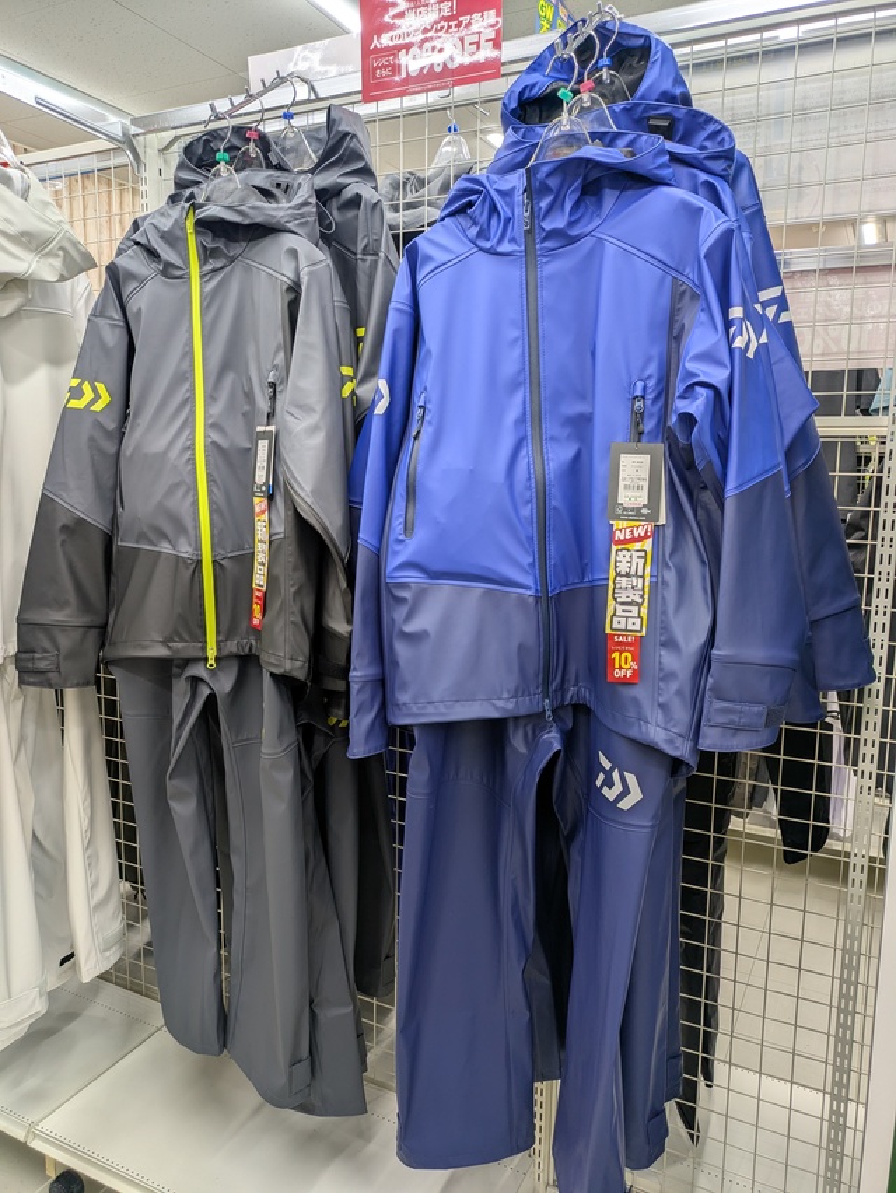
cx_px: 448
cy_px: 596
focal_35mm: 25
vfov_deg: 69.4
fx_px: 862
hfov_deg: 54.9
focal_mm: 5.43
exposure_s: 1/100
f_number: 1.89
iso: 95
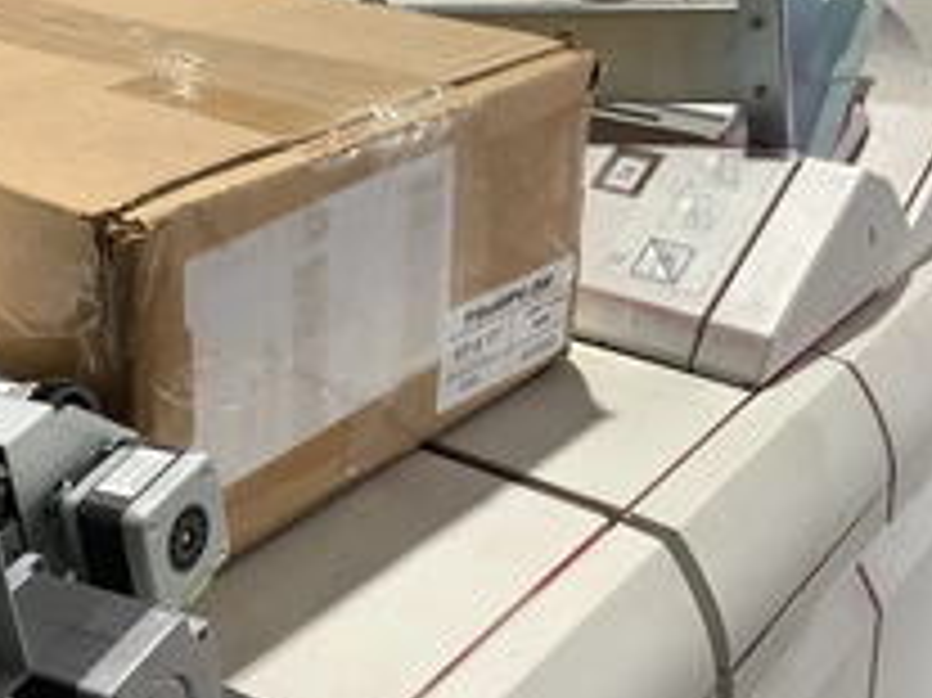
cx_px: 365
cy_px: 185
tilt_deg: -20.2
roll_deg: +0.1
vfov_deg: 24.2
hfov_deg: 32.1
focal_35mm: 60
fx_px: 1615
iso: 100
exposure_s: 1/60
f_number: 2.4
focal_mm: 3.3
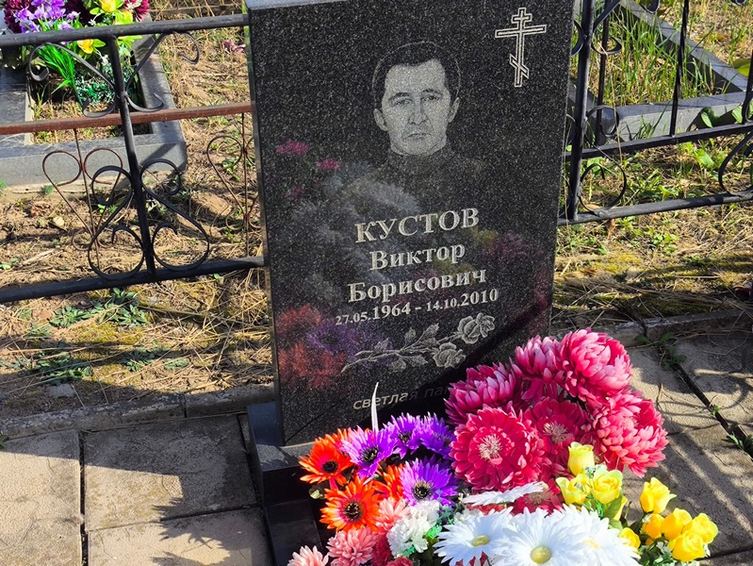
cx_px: 376
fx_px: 1088
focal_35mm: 50
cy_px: 283
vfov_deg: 29.1
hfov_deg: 38.2
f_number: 1.7
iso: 50
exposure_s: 1/1351
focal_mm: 4.71
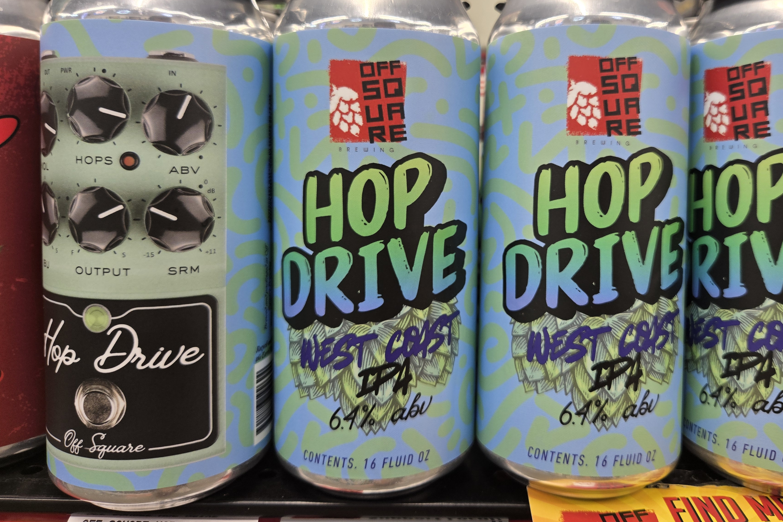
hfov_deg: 65.1
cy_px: 184
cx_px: 453
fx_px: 609
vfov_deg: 45.8
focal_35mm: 28
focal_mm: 5.4
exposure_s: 1/120
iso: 80
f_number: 1.8
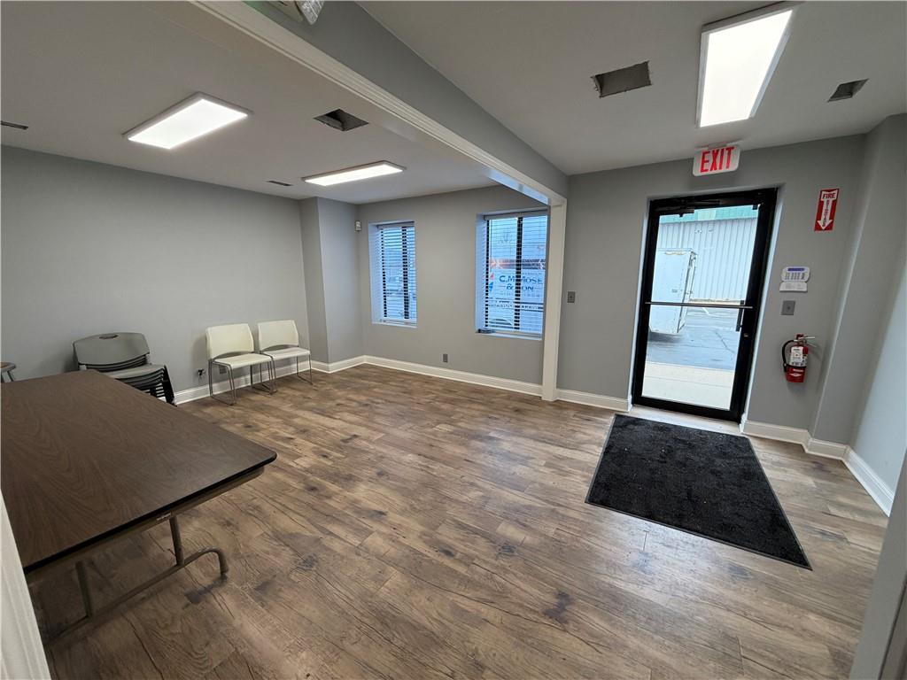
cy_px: 340
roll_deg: +1.6
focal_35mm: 14
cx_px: 454
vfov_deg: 85.7
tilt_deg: -11.4
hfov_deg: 102.1
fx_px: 367
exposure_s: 1/120
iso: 160
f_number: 2.2
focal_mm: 2.22
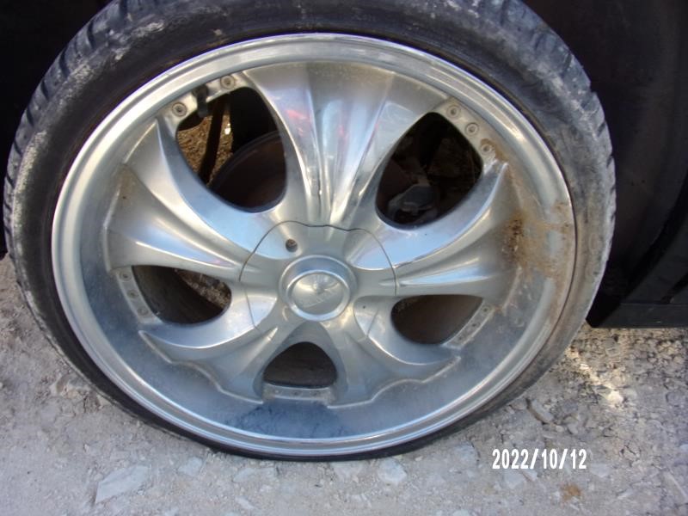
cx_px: 344
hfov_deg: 71.6
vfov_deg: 56.8
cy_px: 258
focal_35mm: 24
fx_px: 477
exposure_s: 1/150
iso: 80
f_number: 3.3
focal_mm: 4.3
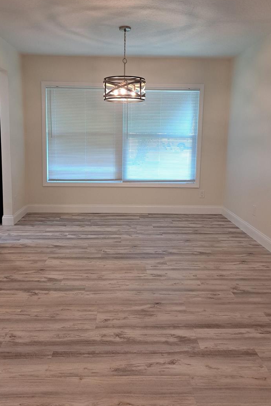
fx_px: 327
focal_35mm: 29
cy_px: 180
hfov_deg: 45.0
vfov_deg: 63.5
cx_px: 129
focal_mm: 5.23
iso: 125
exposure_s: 1/60
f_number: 1.8
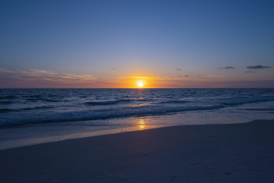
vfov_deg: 53.1
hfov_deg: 73.7
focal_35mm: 24
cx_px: 137
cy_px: 92
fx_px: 183
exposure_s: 1/200
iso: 100
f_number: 8
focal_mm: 24
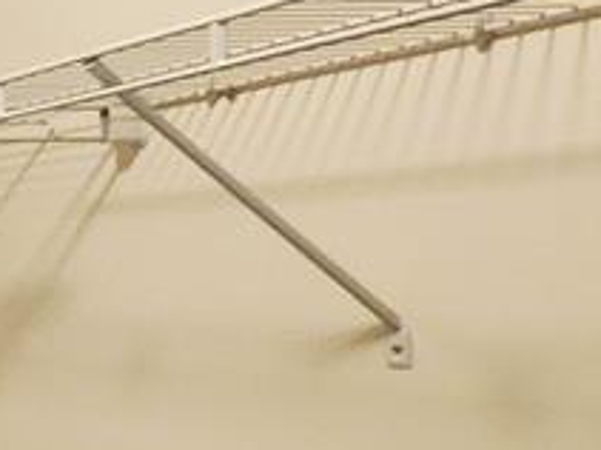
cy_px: 305
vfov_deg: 23.1
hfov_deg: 16.0
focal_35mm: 63
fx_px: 1093
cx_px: -789
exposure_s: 1/60
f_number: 2.2
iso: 400
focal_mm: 2.2
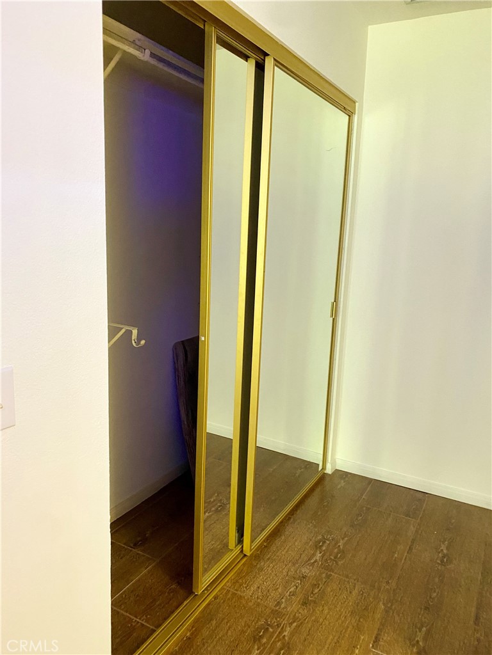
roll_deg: -2.0
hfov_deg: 53.1
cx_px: 246
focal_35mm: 26
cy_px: 328
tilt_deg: -8.9
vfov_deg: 67.3
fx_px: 493
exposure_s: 1/40
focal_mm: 4.25
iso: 400
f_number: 1.8
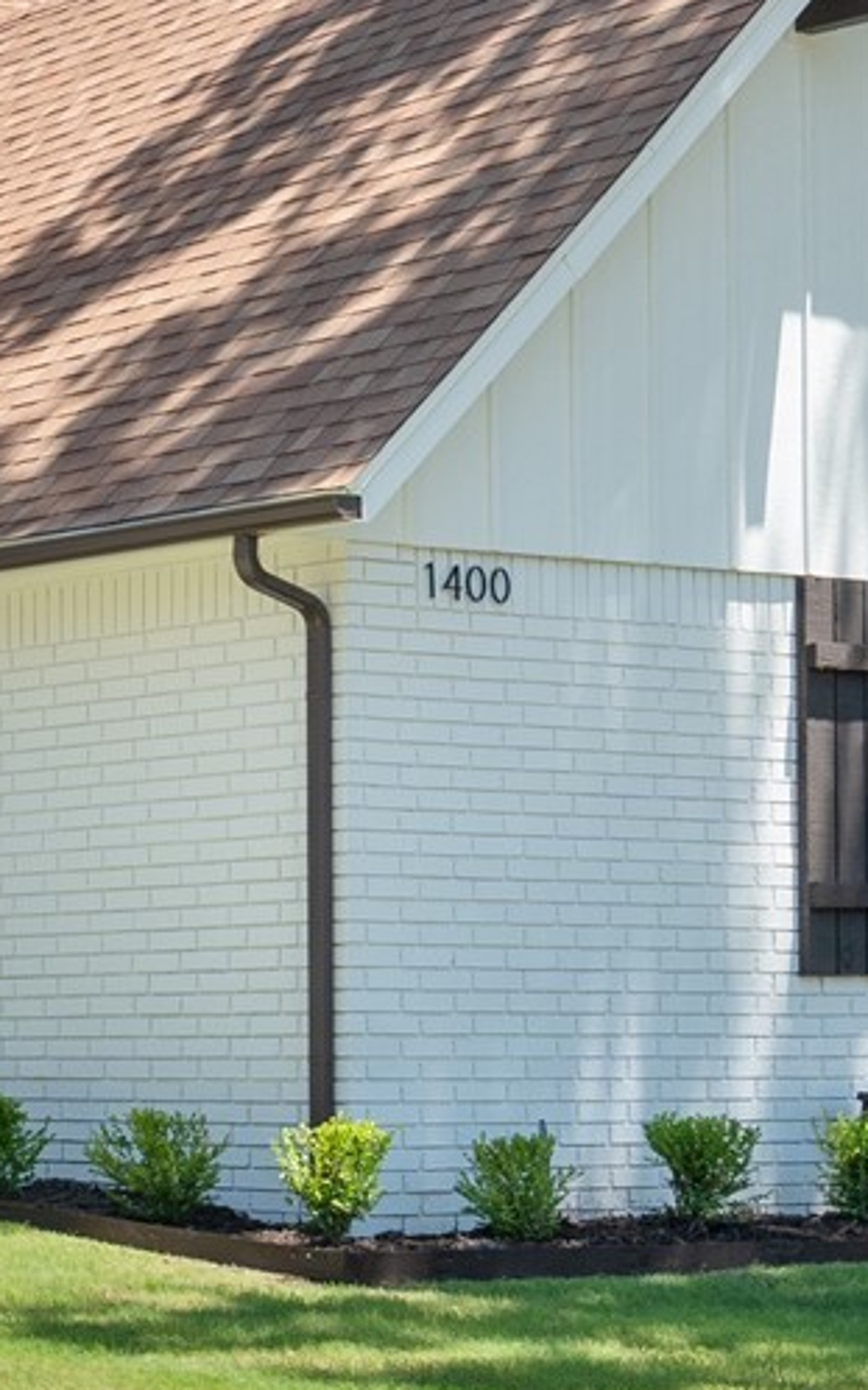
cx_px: -809
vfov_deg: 20.8
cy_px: 590
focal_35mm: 100
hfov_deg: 11.8
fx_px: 3787
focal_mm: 24
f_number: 9
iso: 400
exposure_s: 1/160
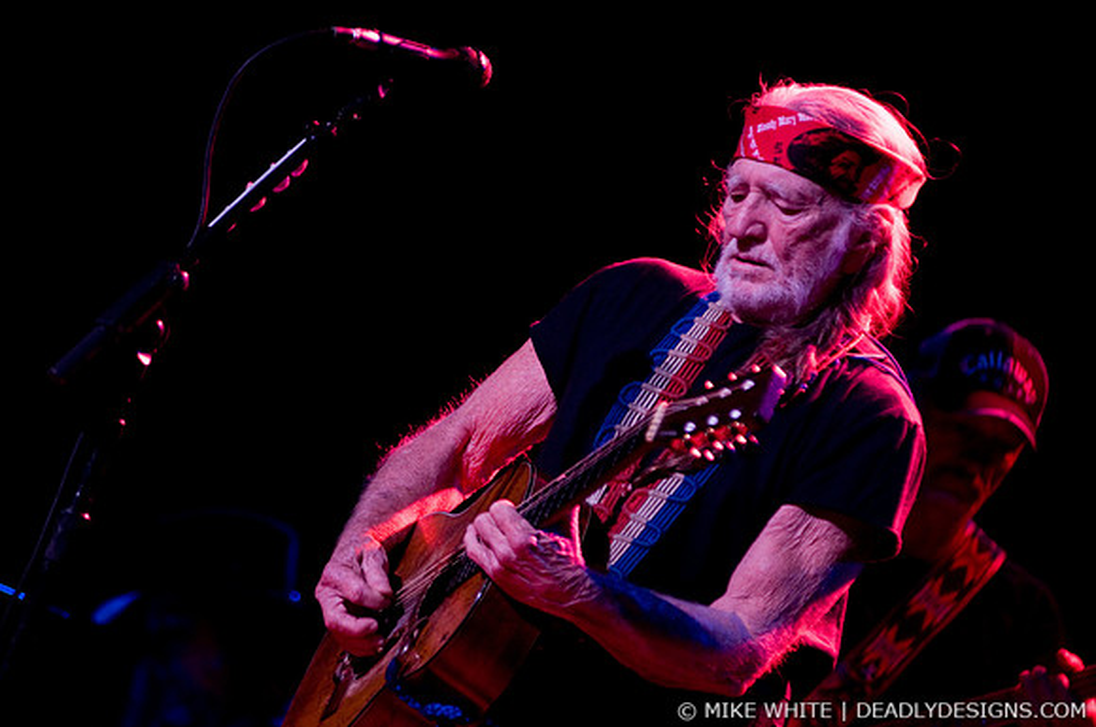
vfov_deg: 4.6
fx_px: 9121
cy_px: 364
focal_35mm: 300
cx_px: 548
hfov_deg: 6.9
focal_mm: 200
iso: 800
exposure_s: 1/200
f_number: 3.2
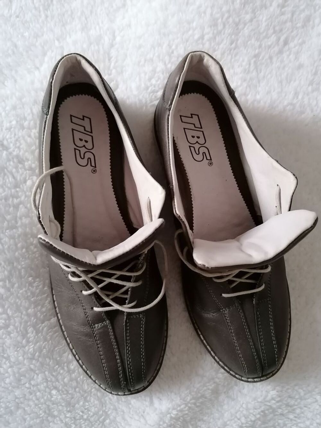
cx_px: 160
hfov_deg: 51.4
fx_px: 334
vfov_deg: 65.3
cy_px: 214
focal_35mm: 27
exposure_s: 1/16.7
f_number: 1.8
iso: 640
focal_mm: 4.75
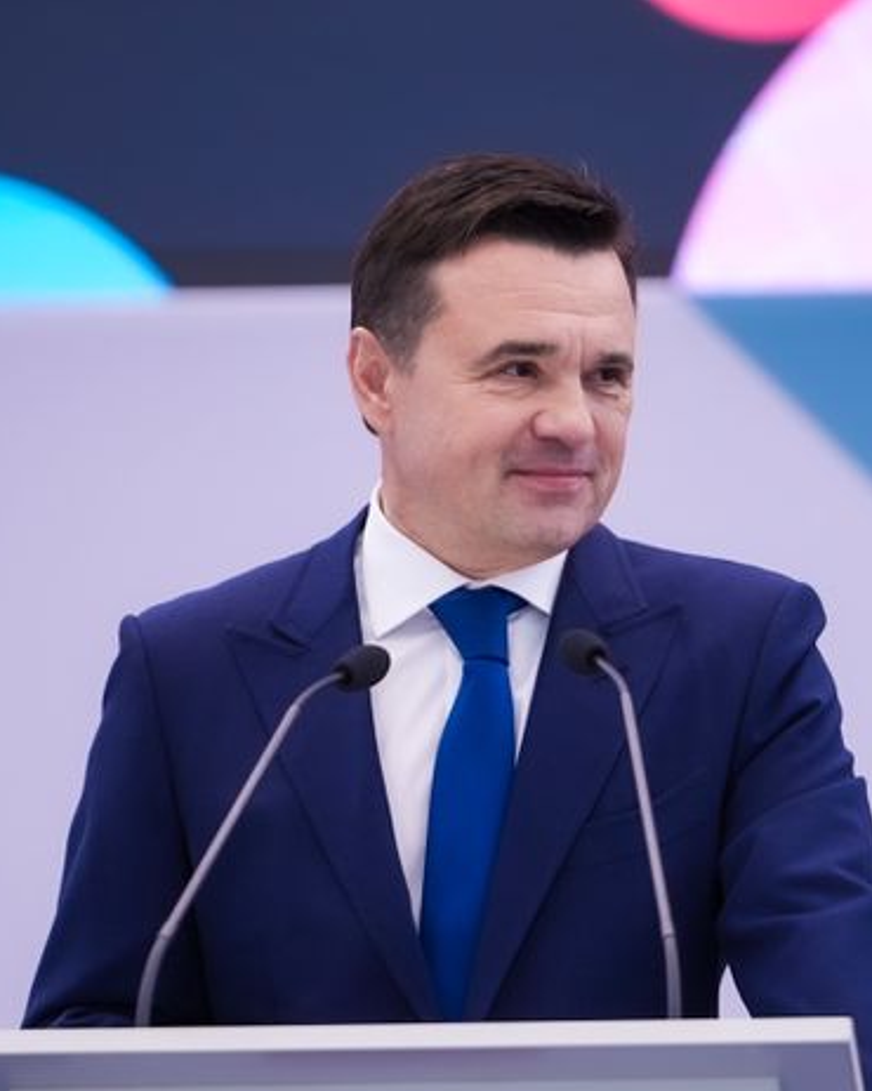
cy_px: 547
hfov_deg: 3.7
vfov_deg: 4.6
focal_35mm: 420
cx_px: 529
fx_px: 13558
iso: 250
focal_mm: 198
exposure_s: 1/60
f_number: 2.8
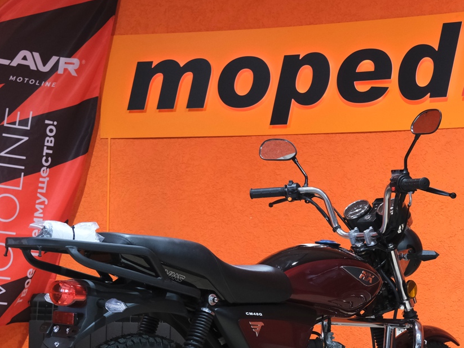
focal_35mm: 86
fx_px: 1153
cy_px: 251
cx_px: 257
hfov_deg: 22.8
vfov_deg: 17.1
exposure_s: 1/100
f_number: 4
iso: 1600
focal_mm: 30.8
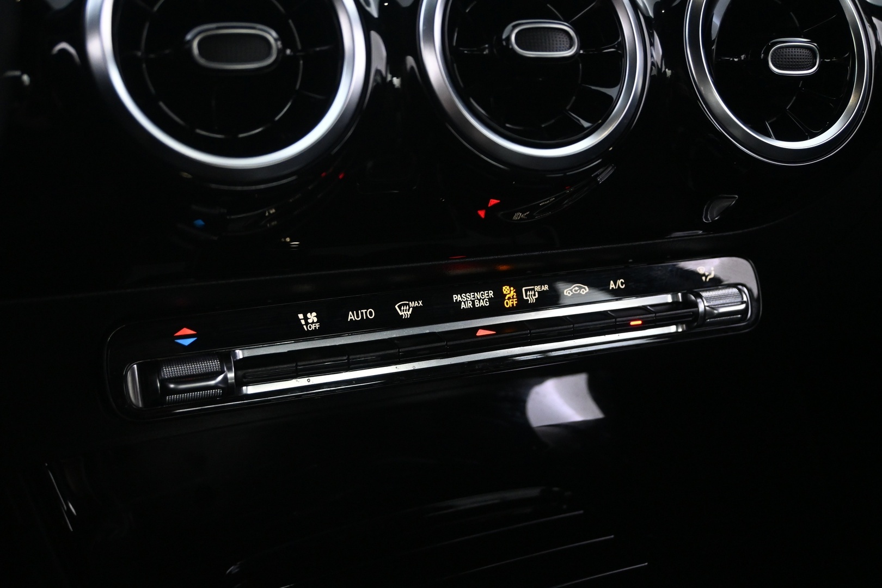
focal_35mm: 40
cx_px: 441
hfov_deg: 48.7
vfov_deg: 33.6
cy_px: 294
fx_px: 974
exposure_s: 1/25
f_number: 4.5
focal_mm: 26.5
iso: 3200
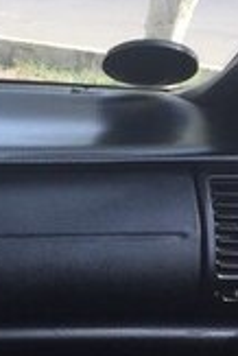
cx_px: -395
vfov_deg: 16.6
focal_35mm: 122
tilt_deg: -18.7
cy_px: 285
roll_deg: -1.9
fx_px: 1207
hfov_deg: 9.6
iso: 32
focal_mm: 4.15
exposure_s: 1/253
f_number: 2.2
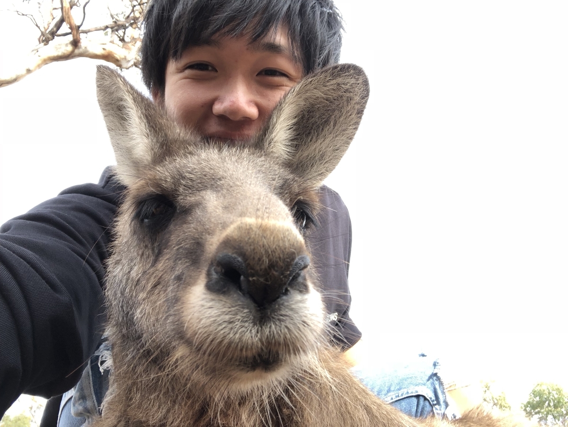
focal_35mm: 32
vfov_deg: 44.2
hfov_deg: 56.8
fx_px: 525
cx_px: 284
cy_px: 214
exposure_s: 1/120
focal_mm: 2.87
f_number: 2.2
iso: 25
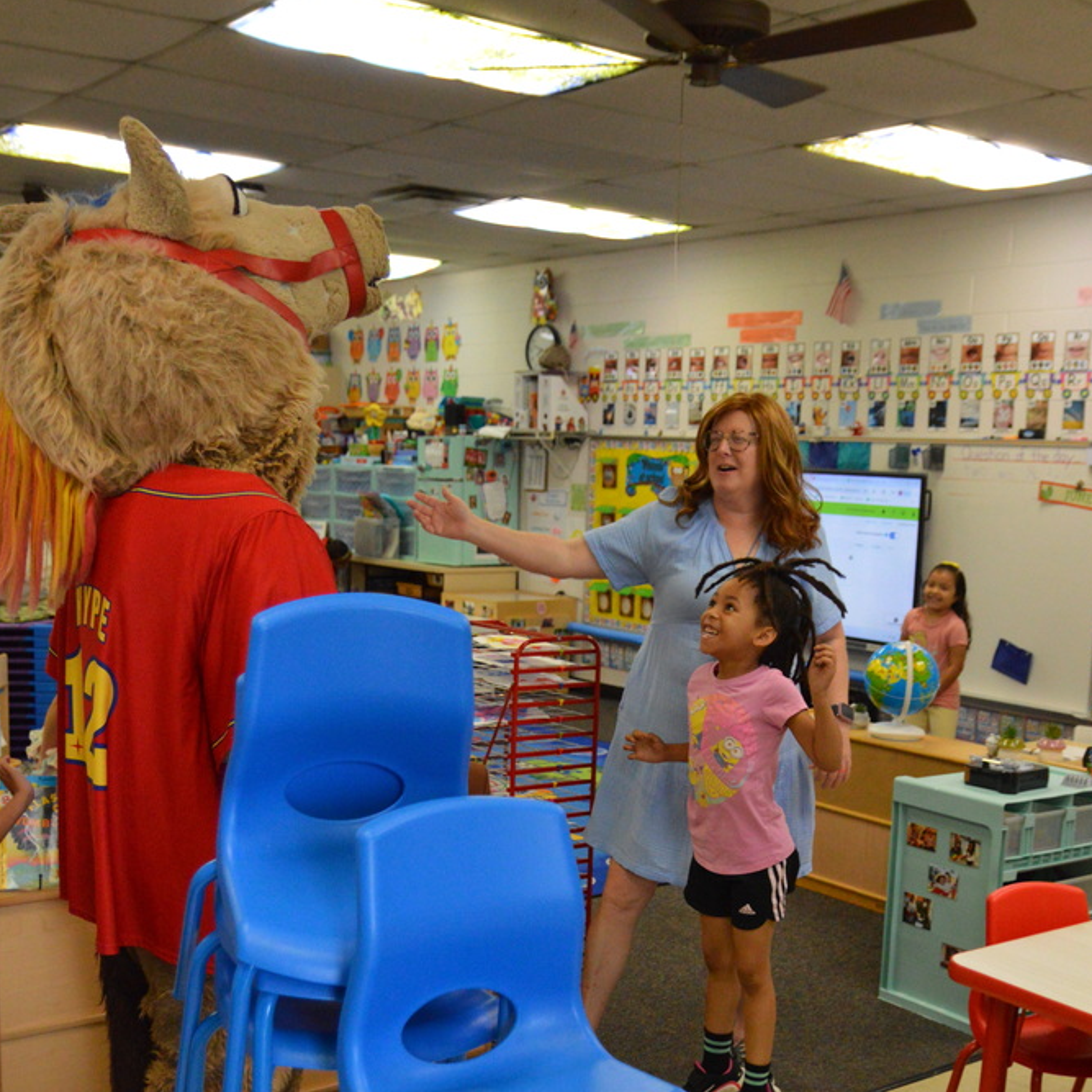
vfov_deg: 38.9
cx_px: 544
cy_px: 699
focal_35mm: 43
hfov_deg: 39.2
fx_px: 1535
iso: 2500
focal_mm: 22
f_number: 2.8
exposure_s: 1/500
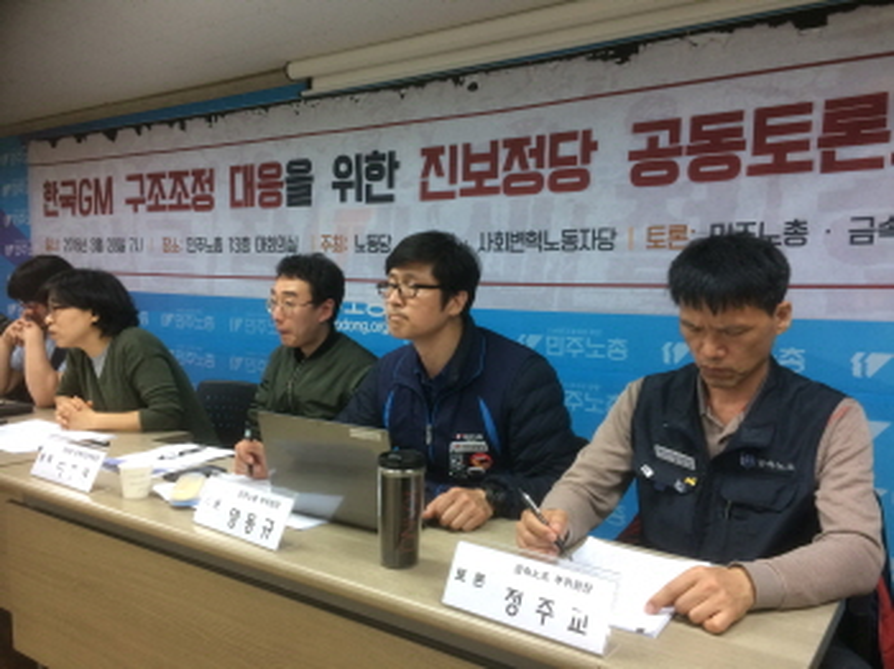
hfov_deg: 61.7
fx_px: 748
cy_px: 334
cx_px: 447
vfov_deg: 48.2
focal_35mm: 29
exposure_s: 1/30
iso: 80
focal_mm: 4.15
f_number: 2.2
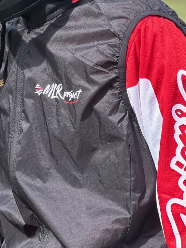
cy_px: -10
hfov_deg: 7.2
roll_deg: -0.7
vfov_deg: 9.5
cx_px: 26
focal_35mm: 207
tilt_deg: +1.6
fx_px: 1484
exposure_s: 1/181
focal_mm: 9
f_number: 2.8
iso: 25
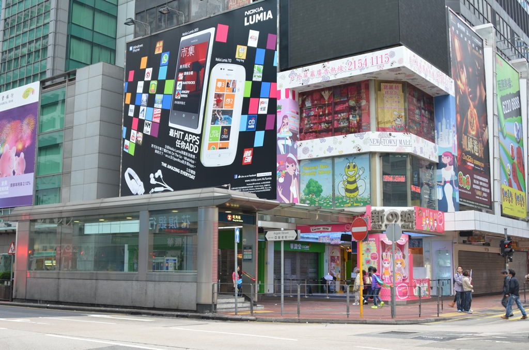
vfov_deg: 31.7
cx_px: 264
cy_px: 175
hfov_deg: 46.5
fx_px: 616
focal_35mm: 42
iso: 400
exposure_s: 1/60
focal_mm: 28
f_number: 4
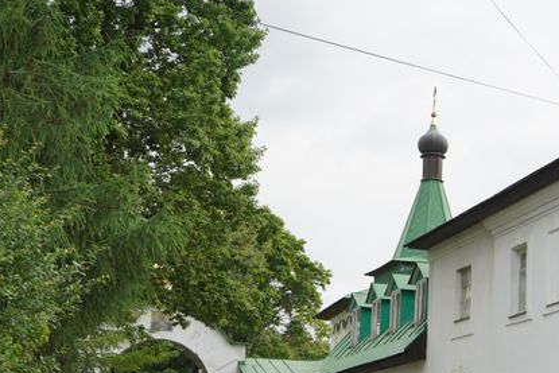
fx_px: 1072
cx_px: 460
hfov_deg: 28.5
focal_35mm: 69
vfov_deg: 19.5
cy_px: 303
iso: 100
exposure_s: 1/160
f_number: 7.1
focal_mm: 41
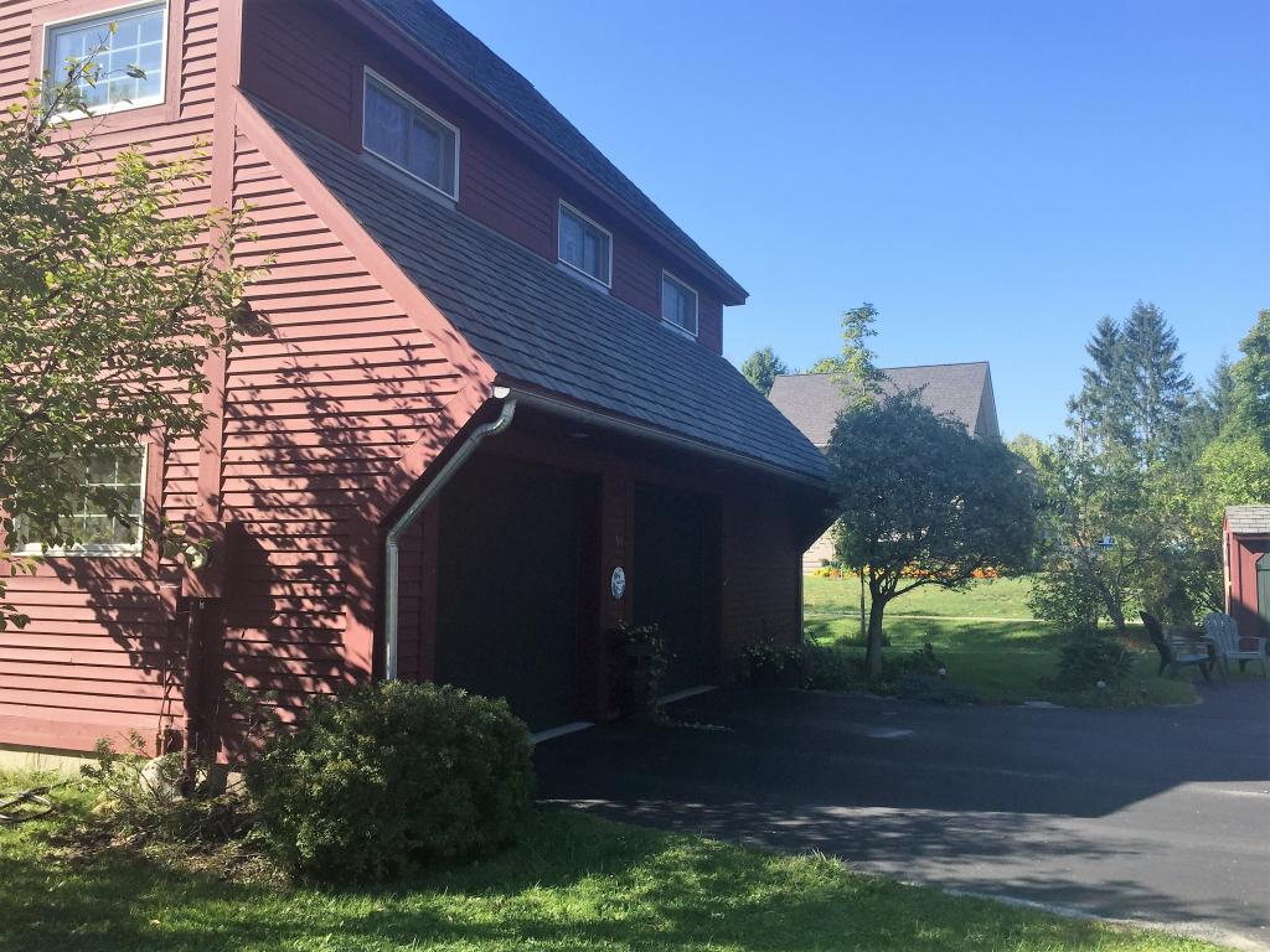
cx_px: 635
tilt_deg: +4.0
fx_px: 1064
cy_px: 476
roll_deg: +0.2
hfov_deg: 61.7
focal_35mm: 29
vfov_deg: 48.2
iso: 32
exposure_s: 1/920
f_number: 2.2
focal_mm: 4.15
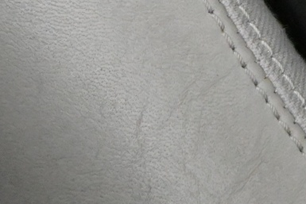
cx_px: 377
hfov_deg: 9.9
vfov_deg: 6.6
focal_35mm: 205
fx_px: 1744
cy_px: -67
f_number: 5
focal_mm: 32.5
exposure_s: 1/50
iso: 10000
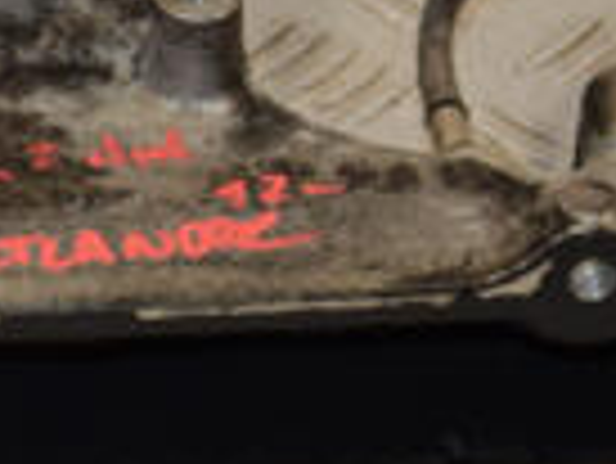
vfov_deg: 4.5
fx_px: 5842
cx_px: 4
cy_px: 122
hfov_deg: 6.0
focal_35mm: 328
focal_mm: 52
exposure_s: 1/200
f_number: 5
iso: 800
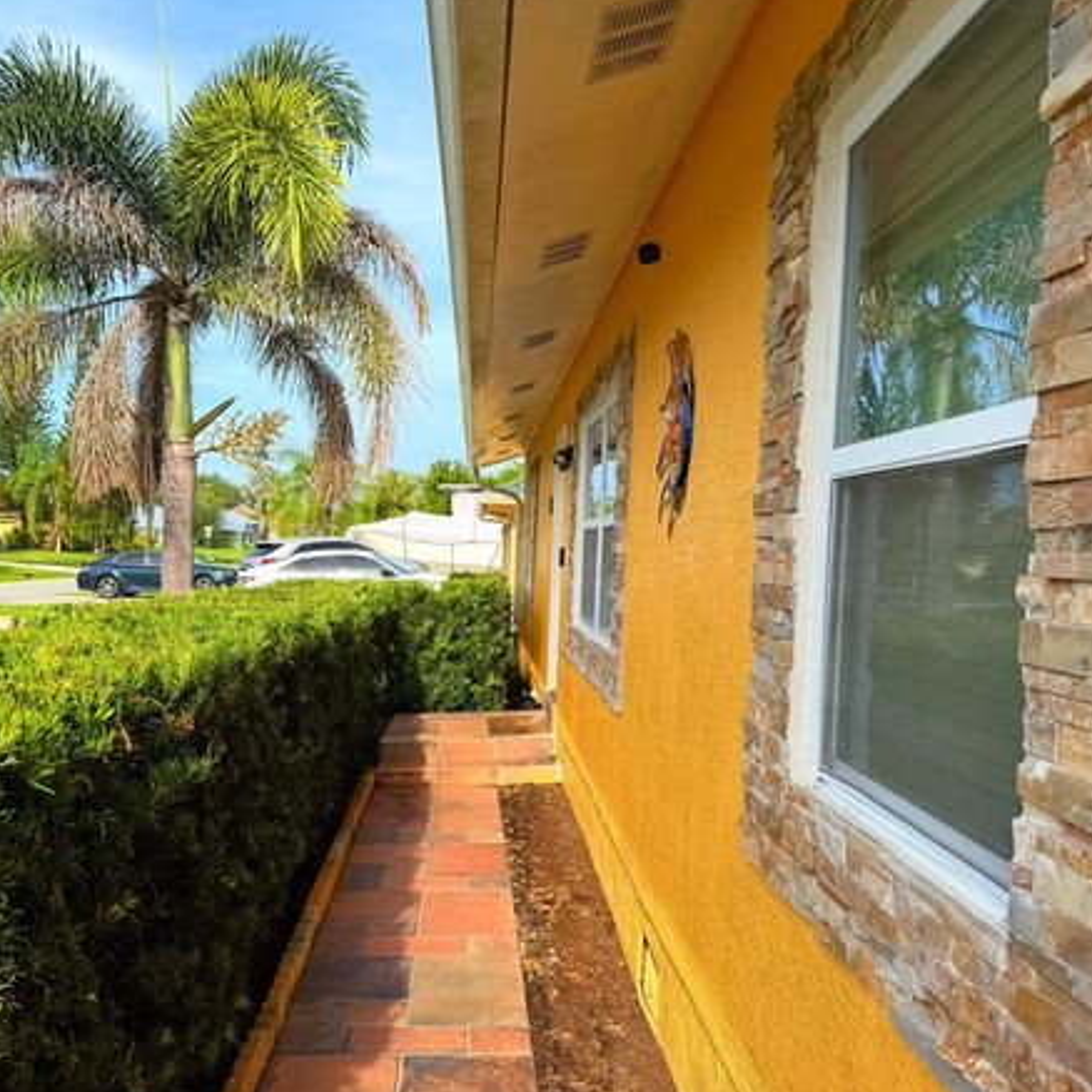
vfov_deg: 52.5
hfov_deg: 52.4
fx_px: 1106
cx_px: 474
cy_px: 583
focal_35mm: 31
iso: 80
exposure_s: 1/2703
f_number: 1.78
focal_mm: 6.76
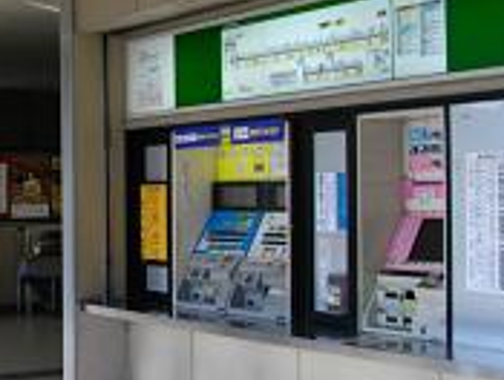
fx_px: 1036
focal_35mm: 71
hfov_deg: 25.7
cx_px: -22
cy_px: 178
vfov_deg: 20.8
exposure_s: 1/250
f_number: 2.9
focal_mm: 5.7
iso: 100
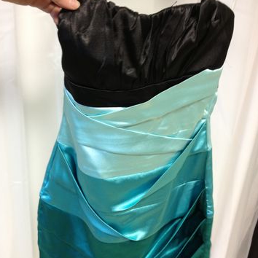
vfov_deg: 39.9
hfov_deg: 40.0
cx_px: 128
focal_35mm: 42
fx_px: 354
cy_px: 146
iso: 125
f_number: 2.4
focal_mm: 4.28
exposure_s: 1/20
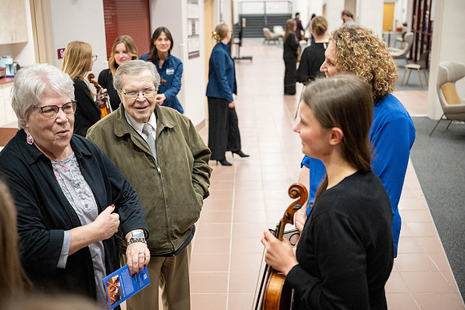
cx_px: 232
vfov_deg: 33.4
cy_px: 155
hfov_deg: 48.4
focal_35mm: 40
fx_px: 517
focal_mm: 40
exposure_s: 1/250
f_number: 2.8
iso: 4000
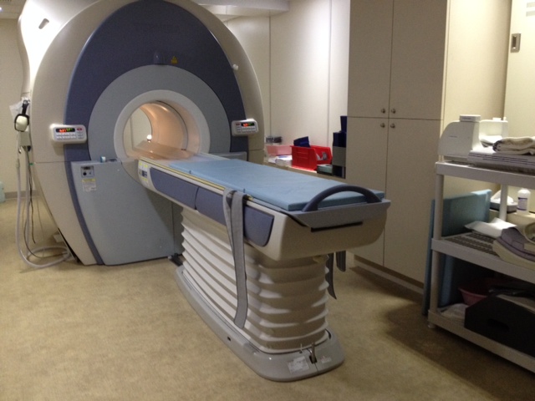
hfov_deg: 52.6
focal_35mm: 35
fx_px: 541
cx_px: 268
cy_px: 200
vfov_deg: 40.7
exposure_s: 1/20
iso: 250
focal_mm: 4.28
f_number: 2.4
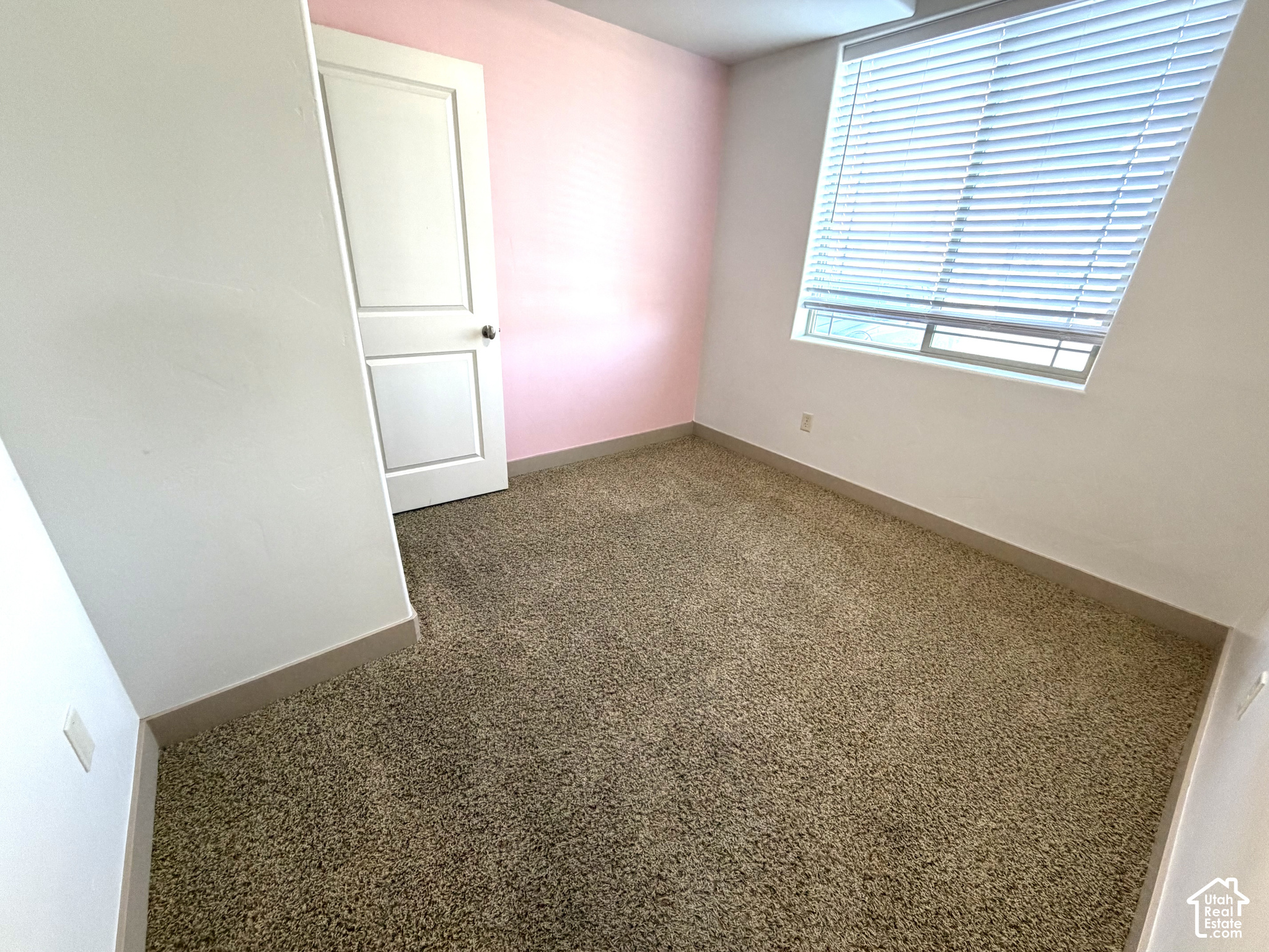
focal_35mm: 14
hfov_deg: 102.1
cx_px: 634
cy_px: 476
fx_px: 513
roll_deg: -2.3
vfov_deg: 85.7
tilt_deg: -24.0
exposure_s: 1/121
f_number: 2.2
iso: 320
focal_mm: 2.22
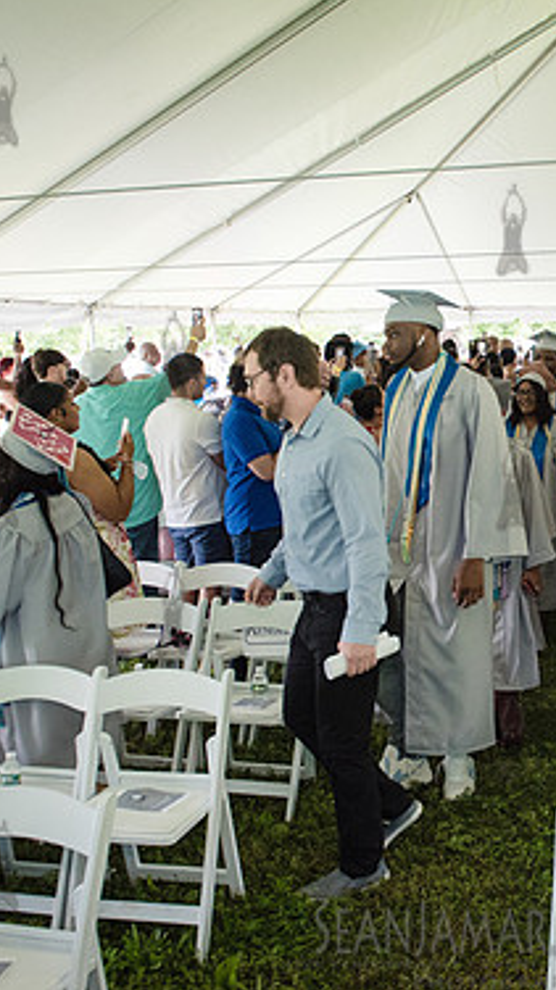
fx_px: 1050
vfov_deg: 50.5
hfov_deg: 28.4
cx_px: 511
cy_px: 483
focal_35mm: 40
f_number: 4
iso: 2500
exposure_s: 1/400
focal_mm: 24
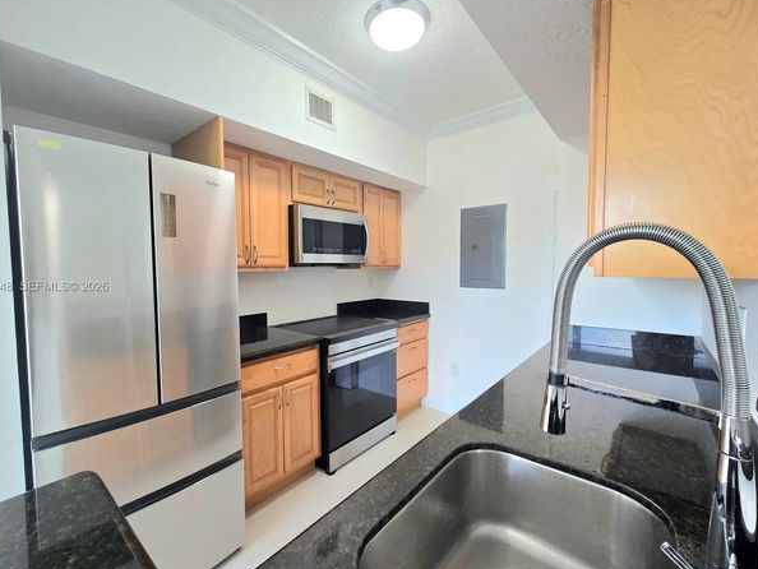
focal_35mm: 14
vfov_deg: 85.7
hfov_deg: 101.9
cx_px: 357
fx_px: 307
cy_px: 287
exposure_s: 1/60.2
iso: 125
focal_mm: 2.2
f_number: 2.2
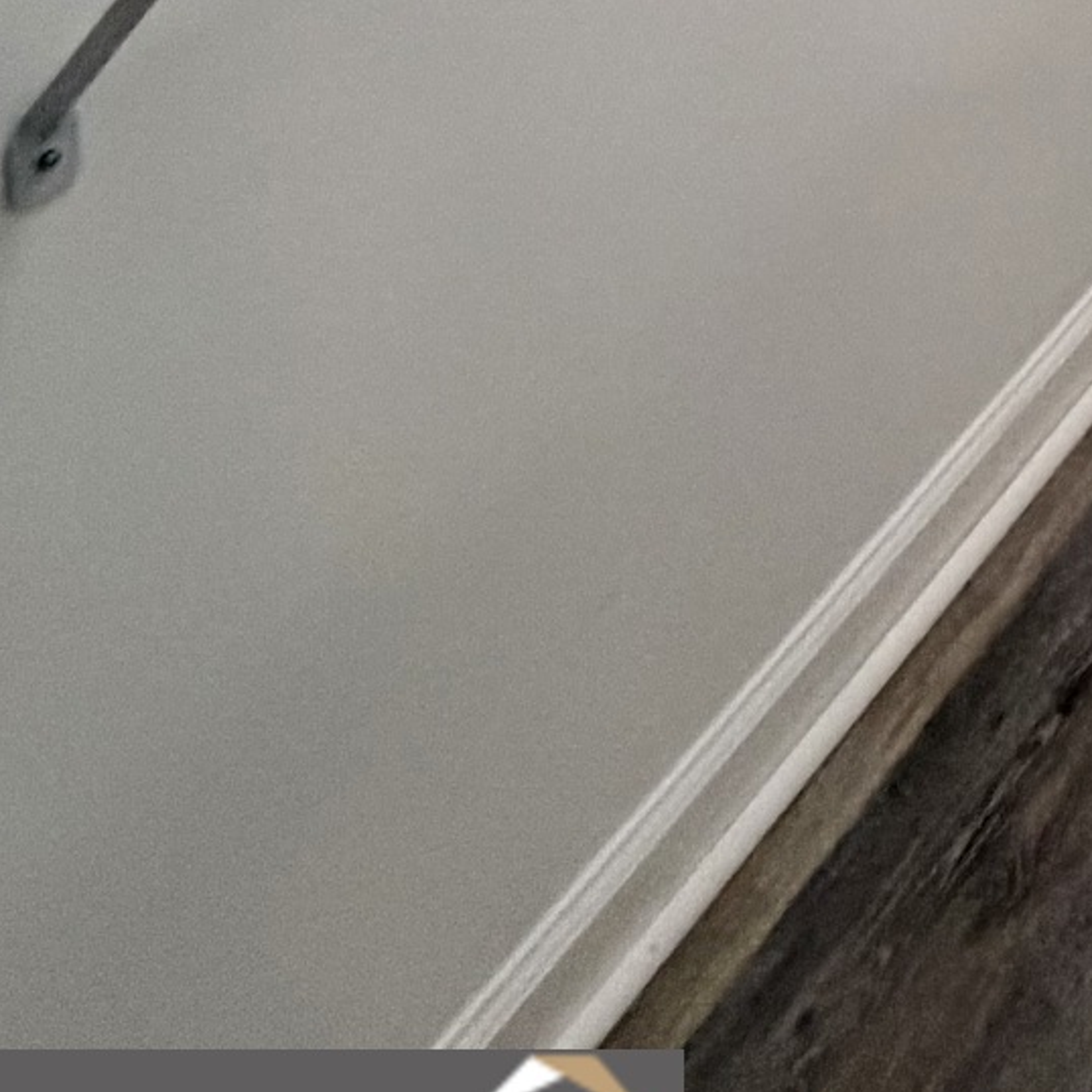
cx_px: 1737
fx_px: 1892
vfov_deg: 19.5
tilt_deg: -4.2
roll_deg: +0.6
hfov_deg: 23.7
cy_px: -1055
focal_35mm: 53
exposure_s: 1/60
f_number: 2.2
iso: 400
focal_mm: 2.22
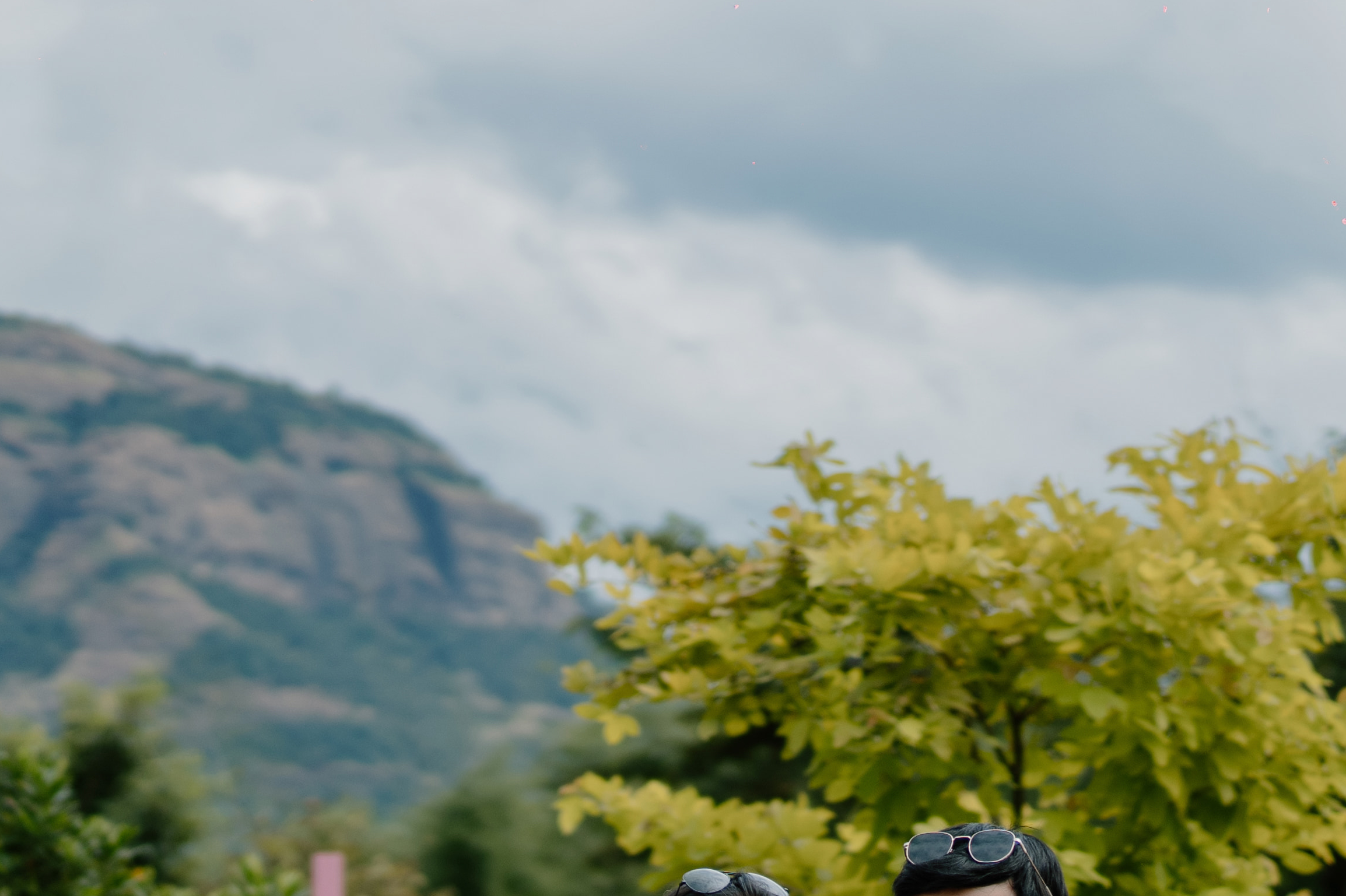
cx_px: 716
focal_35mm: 143
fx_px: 5345
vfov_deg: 9.5
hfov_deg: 14.4
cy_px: 878
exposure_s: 1/6400
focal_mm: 55
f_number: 1.8
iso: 80
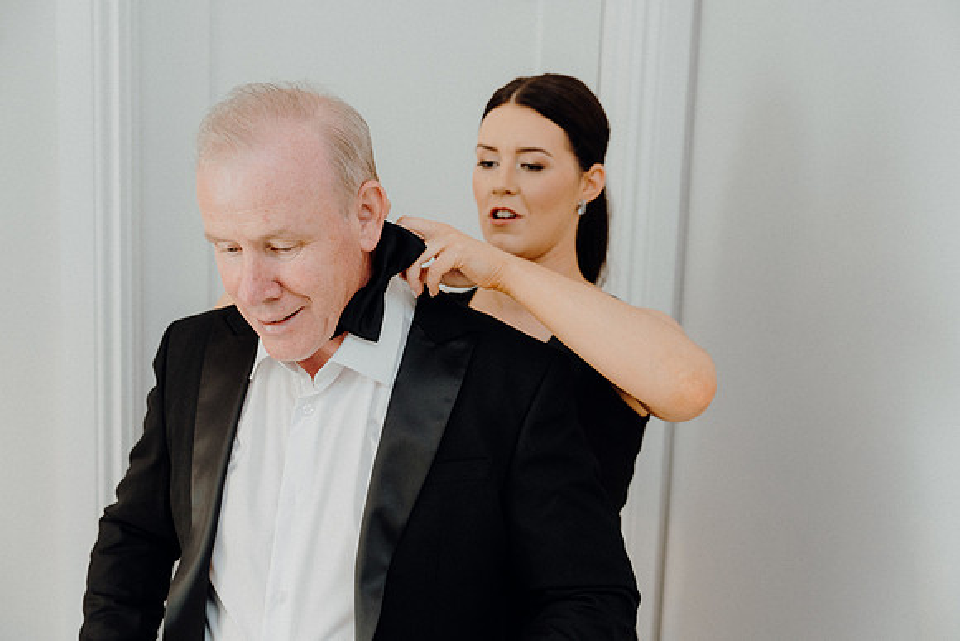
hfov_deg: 46.4
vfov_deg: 31.9
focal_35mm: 42
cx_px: 480
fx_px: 1121
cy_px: 320
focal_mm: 42
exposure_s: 1/160
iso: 1250
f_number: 3.5
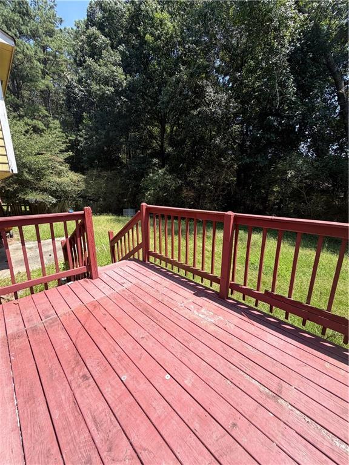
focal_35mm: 14
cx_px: 174
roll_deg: -0.4
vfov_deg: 102.1
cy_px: 232
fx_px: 188
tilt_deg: -14.1
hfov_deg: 85.7
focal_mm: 2.22
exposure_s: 1/638
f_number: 2.2
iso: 40
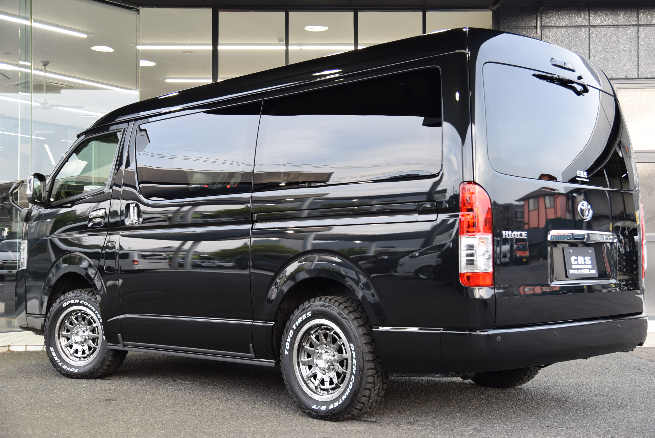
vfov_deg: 29.0
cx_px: 328
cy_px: 219
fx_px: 847
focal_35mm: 46
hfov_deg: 42.3
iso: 400
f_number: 5
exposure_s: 1/100
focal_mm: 31
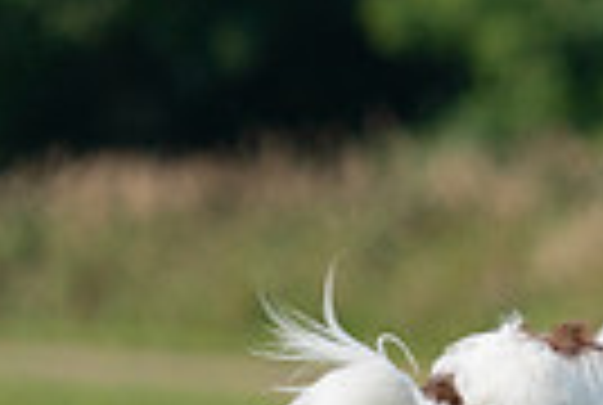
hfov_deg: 1.4
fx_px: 25147
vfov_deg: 0.9
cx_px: 1152
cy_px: 110
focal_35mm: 1498
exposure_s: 1/4000
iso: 640
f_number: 6.3
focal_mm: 347
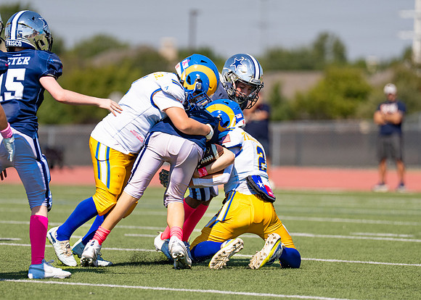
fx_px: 4106
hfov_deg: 5.9
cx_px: 163
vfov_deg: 4.2
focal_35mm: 344
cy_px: 153
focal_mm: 200
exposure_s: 1/3200
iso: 125
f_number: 2.8
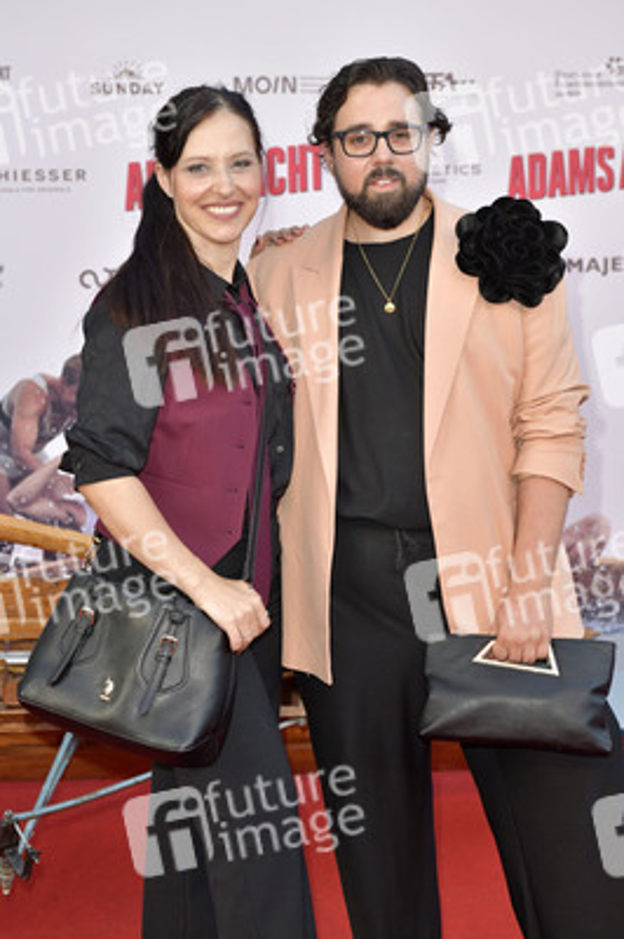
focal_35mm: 62
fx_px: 1615
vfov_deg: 32.4
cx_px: 312
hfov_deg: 21.9
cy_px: 470
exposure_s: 1/250
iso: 1250
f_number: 6.3
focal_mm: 62
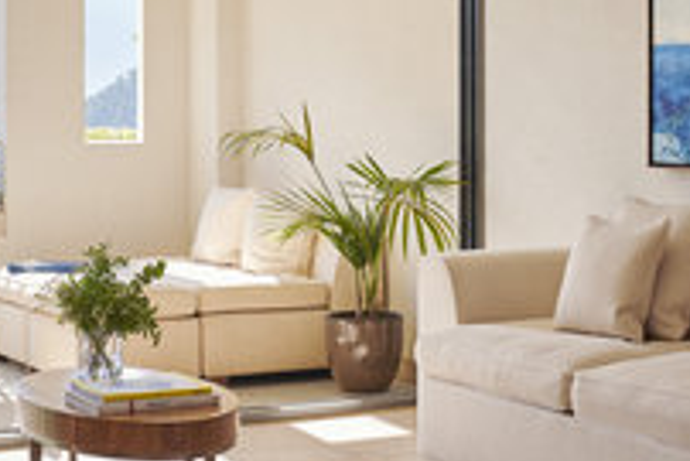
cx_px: 280
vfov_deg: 16.4
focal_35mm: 83
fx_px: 1592
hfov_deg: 24.4
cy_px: 133
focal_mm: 35
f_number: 5.6
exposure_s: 1/80
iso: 100
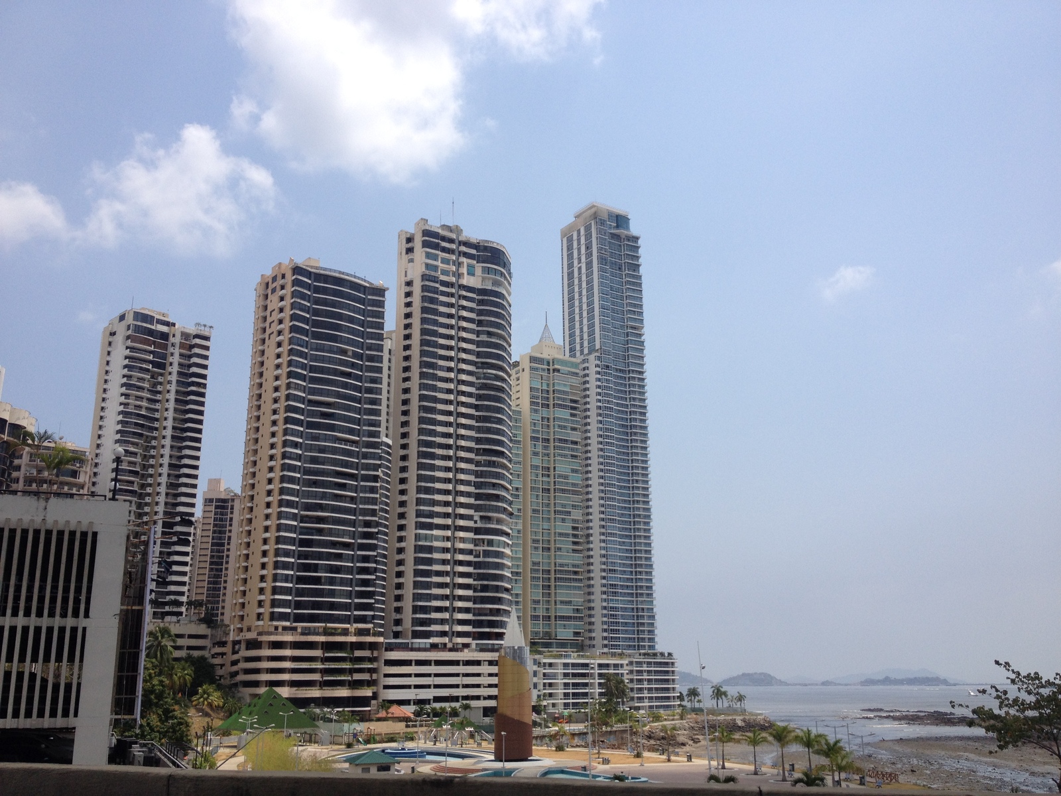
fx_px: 1073
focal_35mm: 35
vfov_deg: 40.7
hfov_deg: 52.6
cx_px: 530
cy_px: 398
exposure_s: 1/2404
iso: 50
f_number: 2.4
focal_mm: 4.28
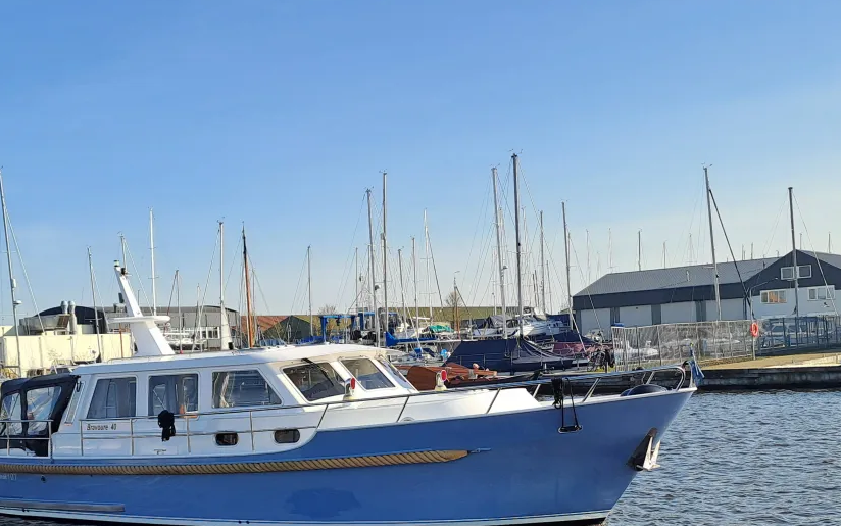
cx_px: 354
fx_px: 1031
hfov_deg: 44.2
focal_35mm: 45
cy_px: 427
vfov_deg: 28.0
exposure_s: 1/1395
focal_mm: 4.65
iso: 32
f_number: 1.8
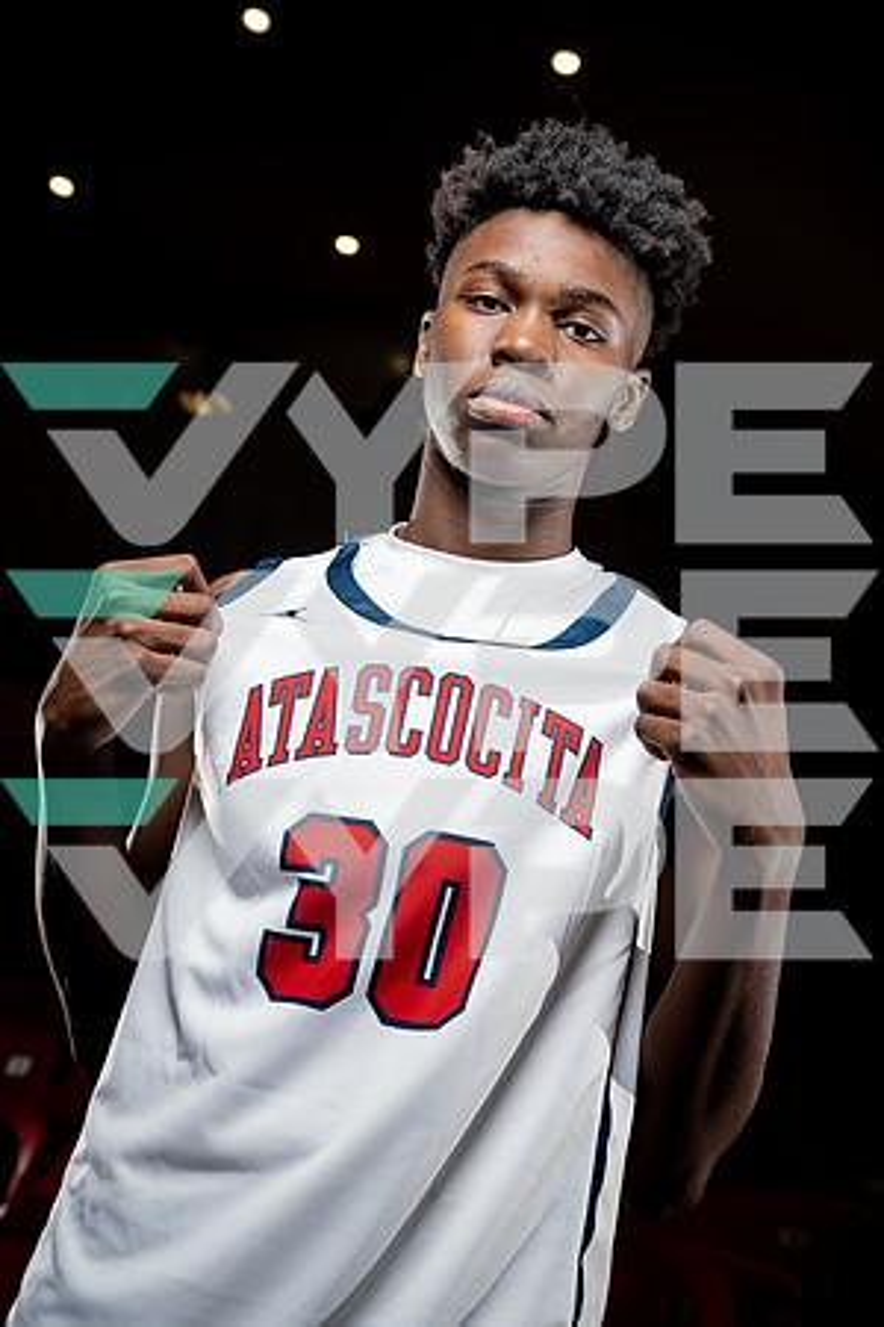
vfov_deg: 38.2
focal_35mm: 52
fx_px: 1915
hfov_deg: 26.0
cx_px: 442
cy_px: 664
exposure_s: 1/250
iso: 320
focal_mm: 52
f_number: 5.6
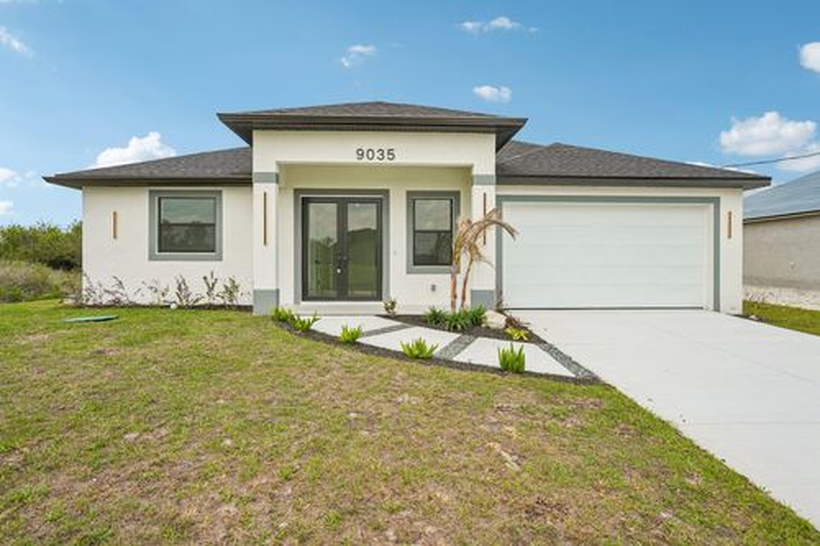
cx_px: 410
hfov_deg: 90.0
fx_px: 410
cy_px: 273
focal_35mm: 18
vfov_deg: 67.3
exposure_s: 1/1000
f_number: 8
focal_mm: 18
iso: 400
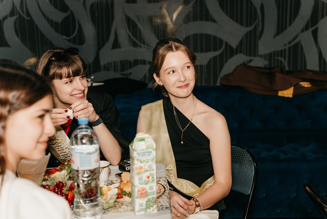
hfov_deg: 27.9
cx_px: 169
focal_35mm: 72
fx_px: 657
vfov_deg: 18.9
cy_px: 106
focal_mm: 70
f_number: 4
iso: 800
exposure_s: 1/160
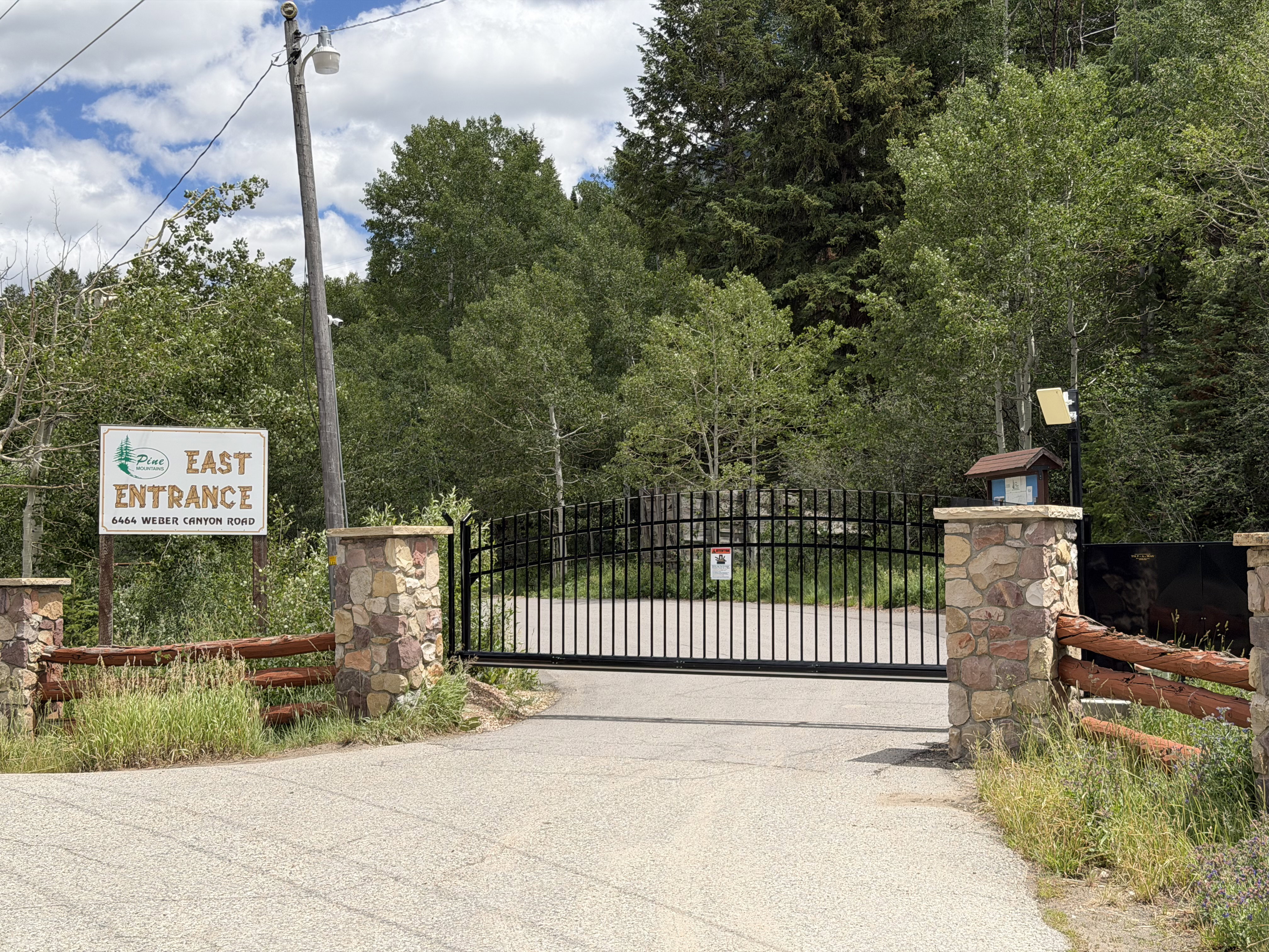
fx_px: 1760
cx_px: 634
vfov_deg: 30.3
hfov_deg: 39.7
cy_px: 476
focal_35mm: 48
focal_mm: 6.76
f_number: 1.78
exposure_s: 1/4098
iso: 64
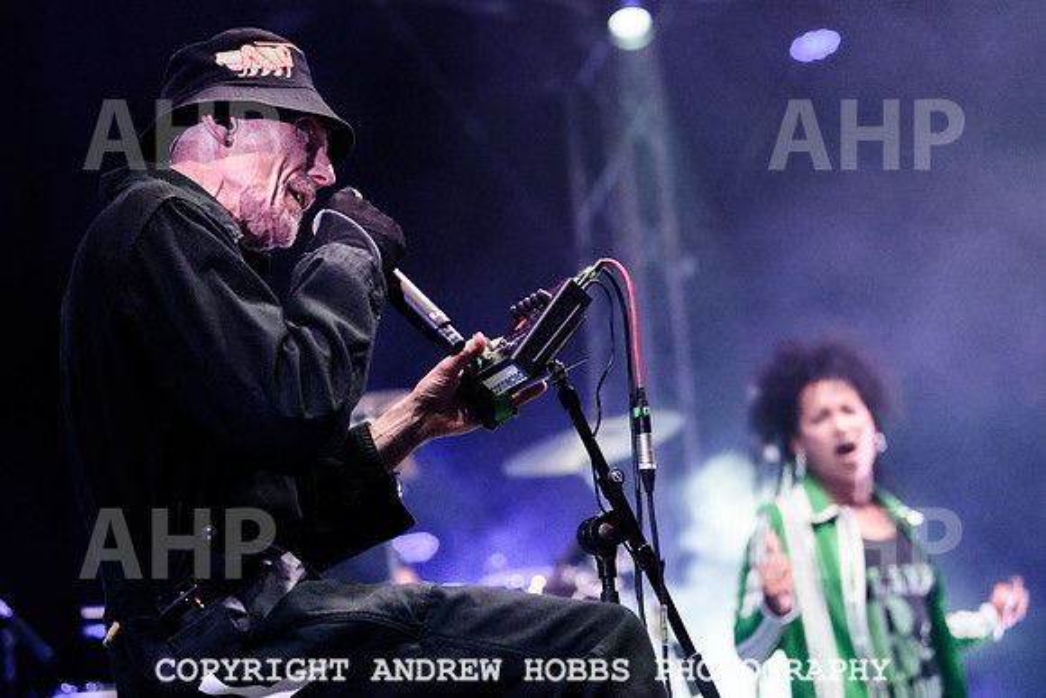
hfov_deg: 19.0
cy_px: 282
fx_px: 3126
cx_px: 495
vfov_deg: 12.7
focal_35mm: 108
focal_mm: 90
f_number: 2.8
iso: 2500
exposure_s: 1/1000
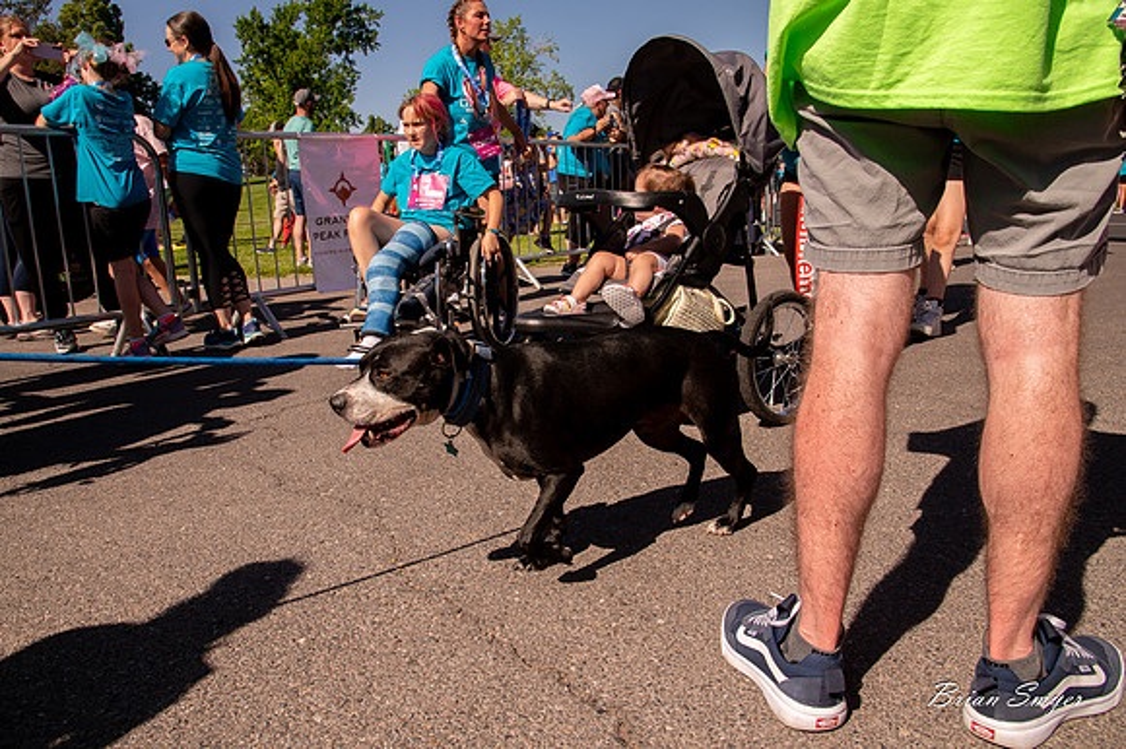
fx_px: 830
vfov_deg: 48.6
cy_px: 372
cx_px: 529
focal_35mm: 27
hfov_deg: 68.3
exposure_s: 1/1600
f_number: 11
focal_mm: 24
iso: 800
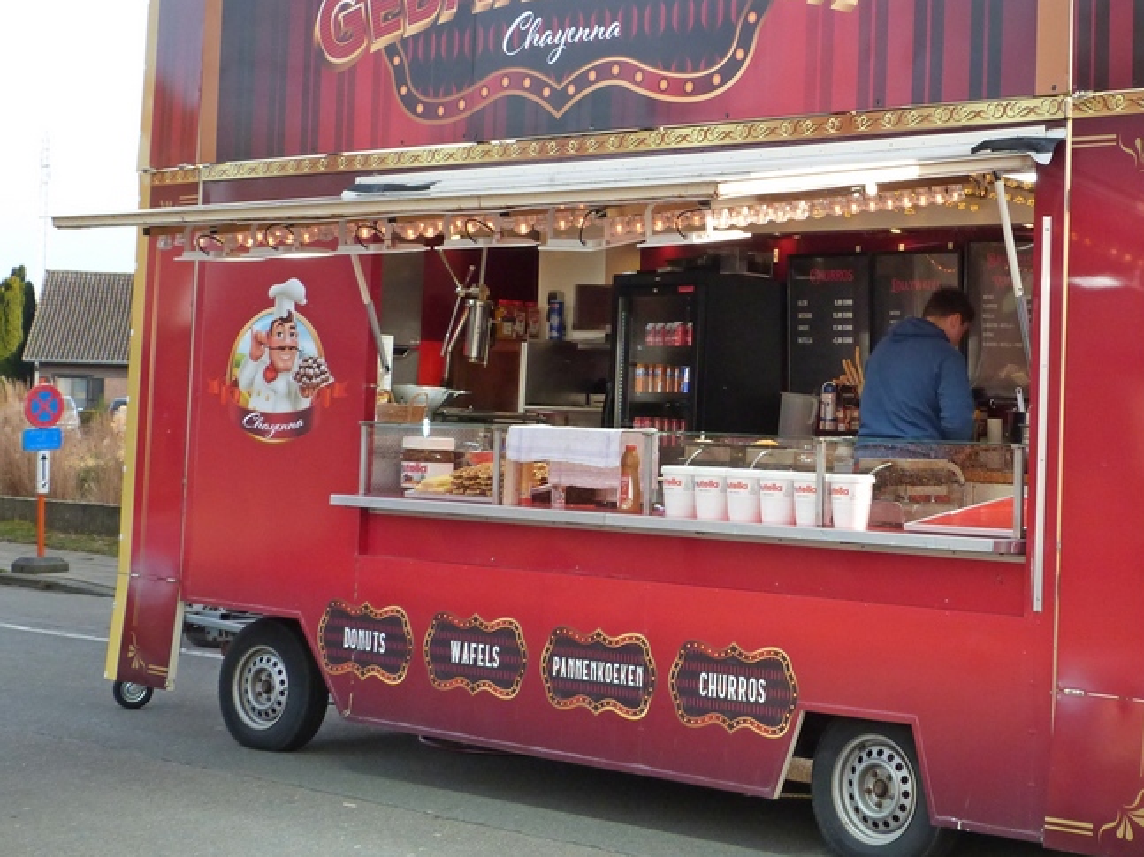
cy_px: 284
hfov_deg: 28.2
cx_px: 827
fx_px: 2247
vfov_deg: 21.5
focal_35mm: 68
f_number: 4
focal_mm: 7.9
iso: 200
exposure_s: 1/250
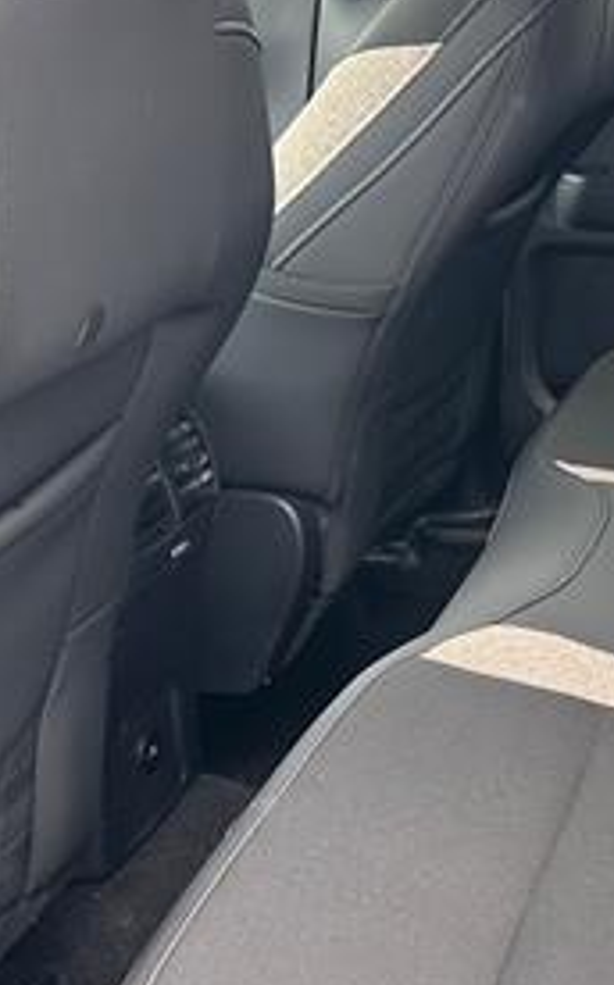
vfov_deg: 34.6
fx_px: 1583
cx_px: 728
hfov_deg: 20.6
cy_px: 489
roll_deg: +2.8
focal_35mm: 59
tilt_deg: -15.6
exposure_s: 1/121
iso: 160
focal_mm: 6.86
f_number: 1.78
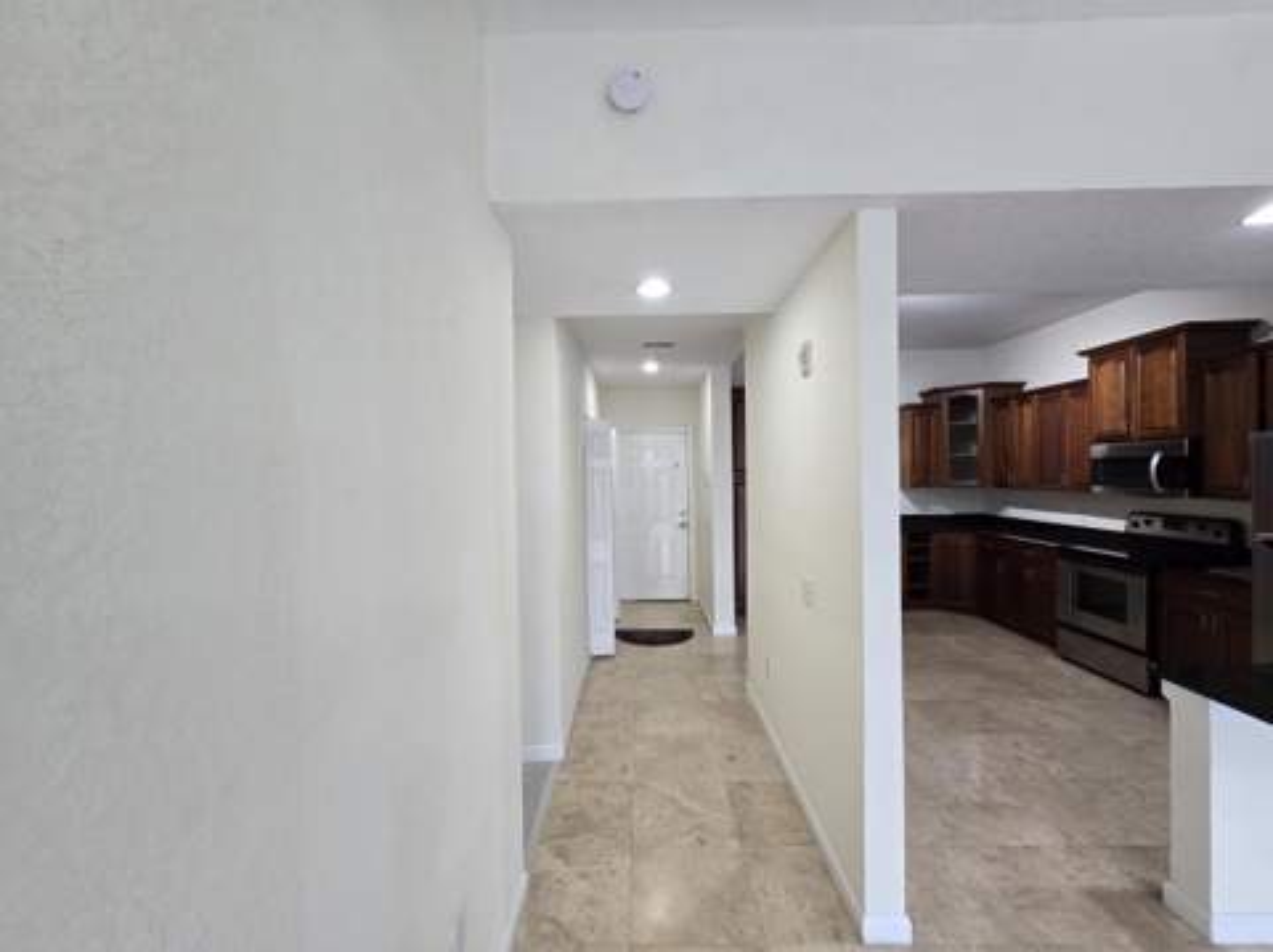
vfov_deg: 89.8
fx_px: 478
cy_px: 476
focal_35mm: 13
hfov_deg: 106.2
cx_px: 636
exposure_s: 1/60
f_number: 2.2
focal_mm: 2.2
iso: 125
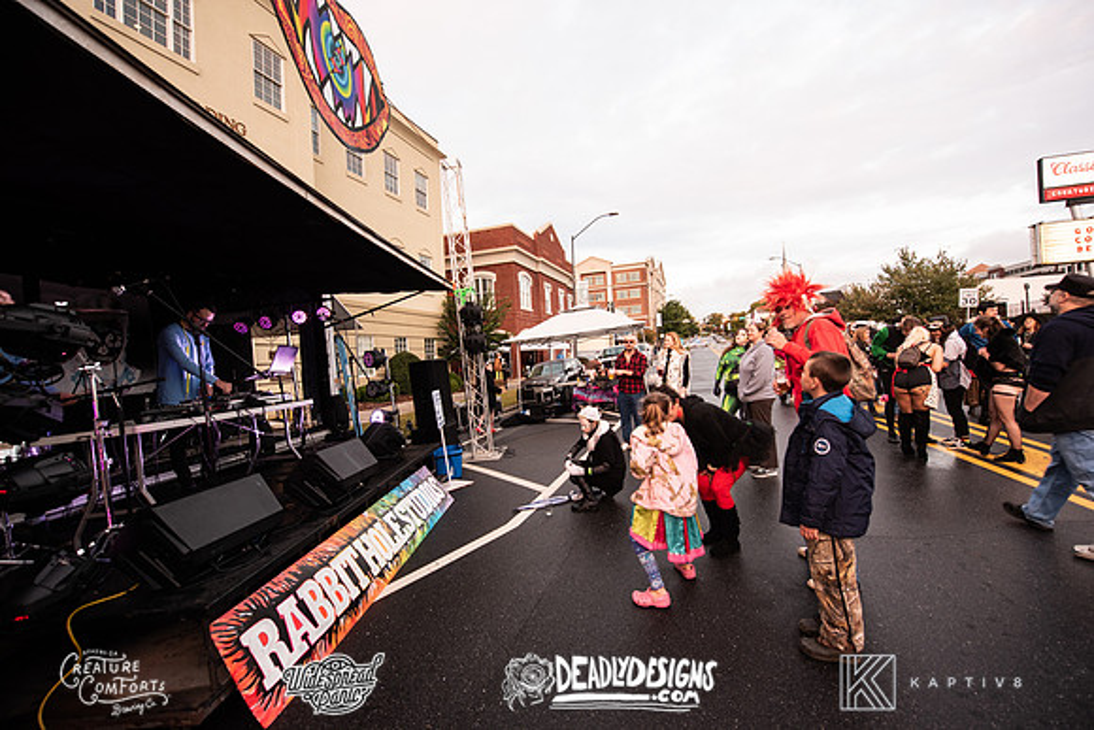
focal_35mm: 14
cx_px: 547
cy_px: 365
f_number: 4.5
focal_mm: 14
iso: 500
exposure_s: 1/50
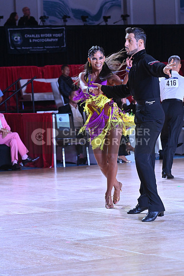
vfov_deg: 13.2
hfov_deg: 8.9
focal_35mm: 155
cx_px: 92
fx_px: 1188
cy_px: 138
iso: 4000
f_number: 8
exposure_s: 1/400
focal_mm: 155
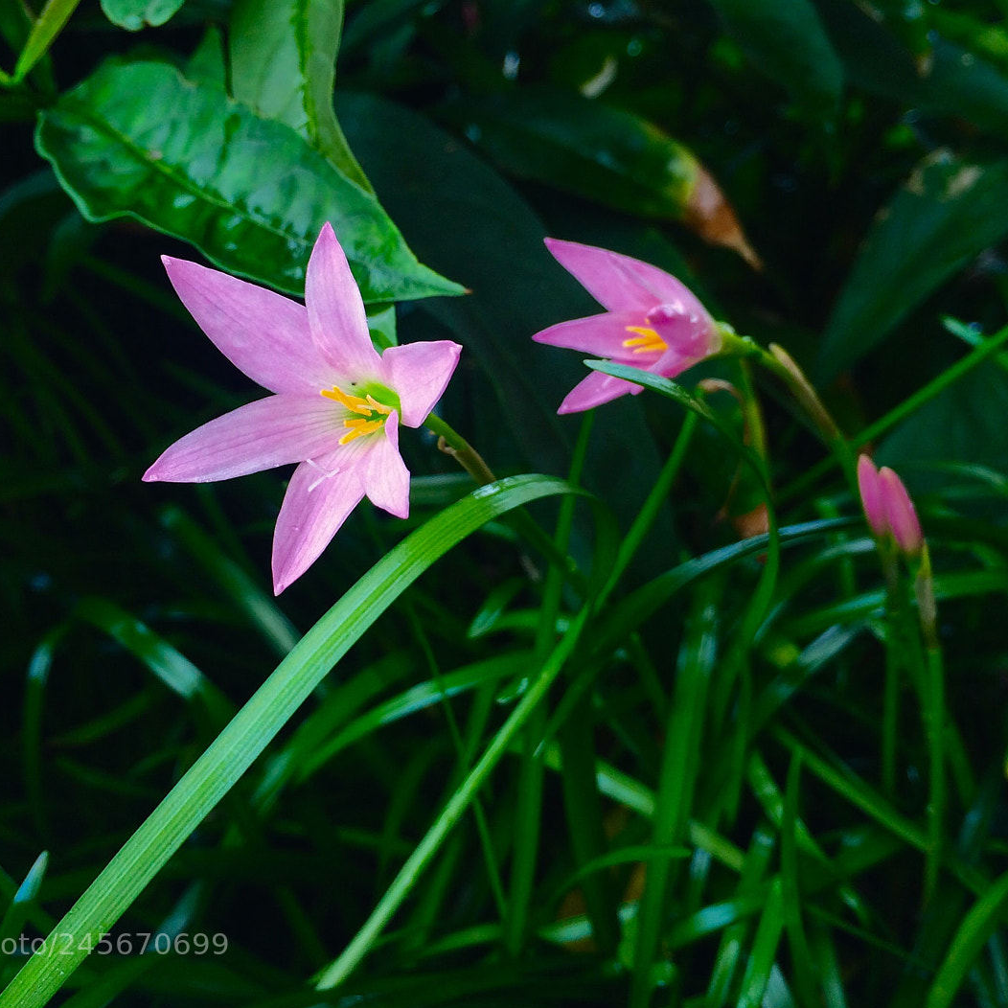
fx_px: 1285
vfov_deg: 42.8
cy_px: 445
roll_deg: -2.8
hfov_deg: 42.8
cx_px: 493
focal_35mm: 39
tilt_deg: -28.8
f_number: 2.2
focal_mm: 4.15
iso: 32
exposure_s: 1/222
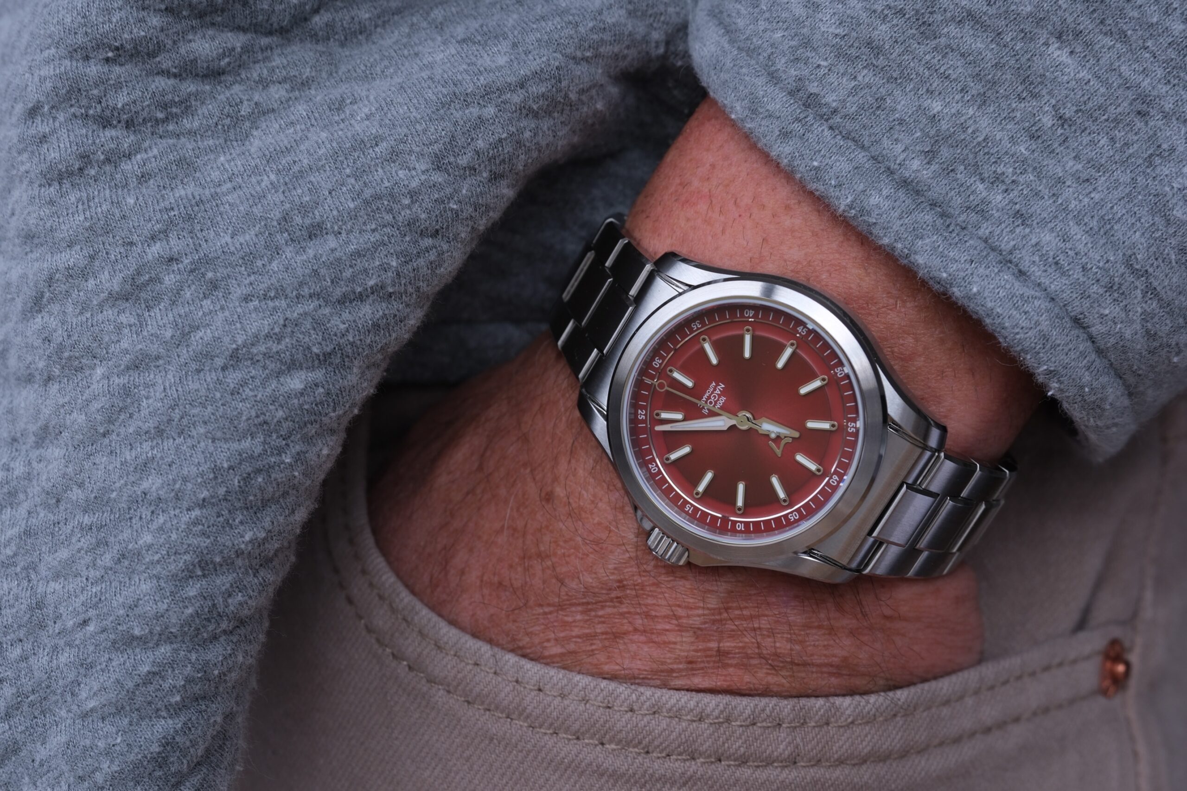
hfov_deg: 45.4
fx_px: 1418
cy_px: 396
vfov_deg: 31.2
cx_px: 594
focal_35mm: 43
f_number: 5.6
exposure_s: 1/56.2
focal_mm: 28.7
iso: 125
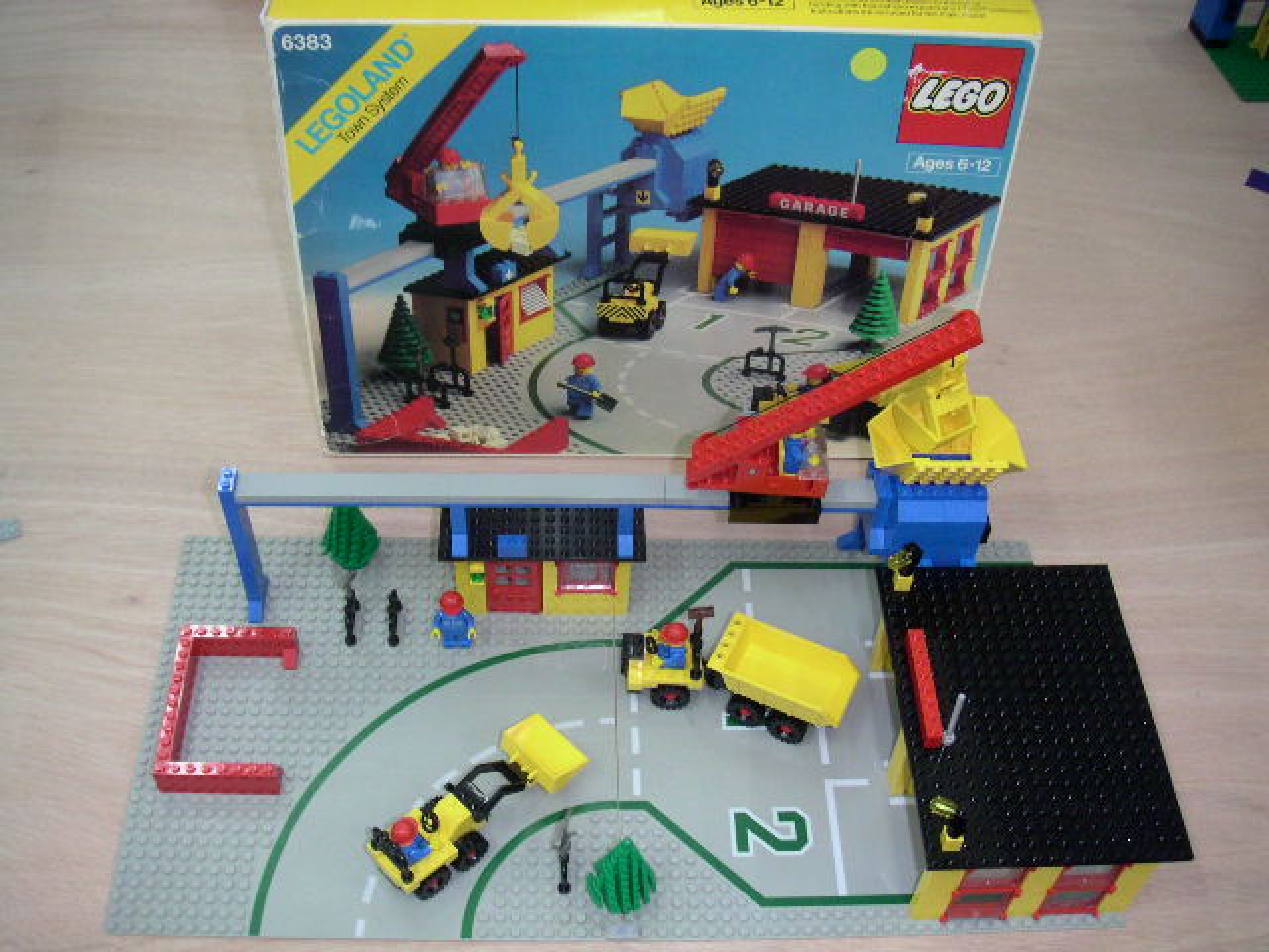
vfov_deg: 38.7
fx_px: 1356
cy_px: 476
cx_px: 634
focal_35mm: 37
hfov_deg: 50.1
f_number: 2.8
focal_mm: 5.7
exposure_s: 1/50
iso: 160
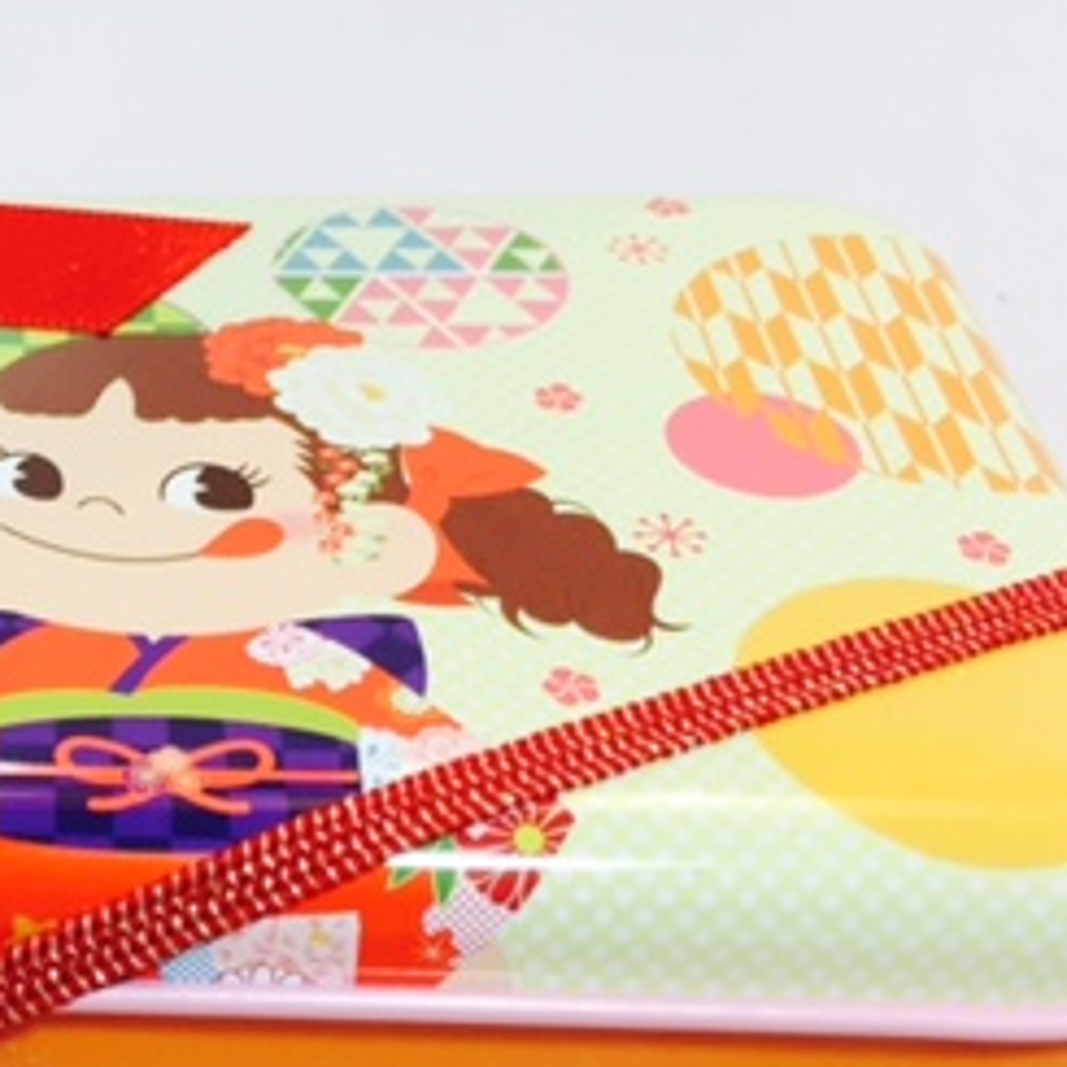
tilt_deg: -33.7
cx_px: -122
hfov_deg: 24.0
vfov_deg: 25.7
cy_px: 579
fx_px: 2337
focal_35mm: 67
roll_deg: +2.1
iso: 80
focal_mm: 4.15
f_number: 2.2
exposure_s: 1/33
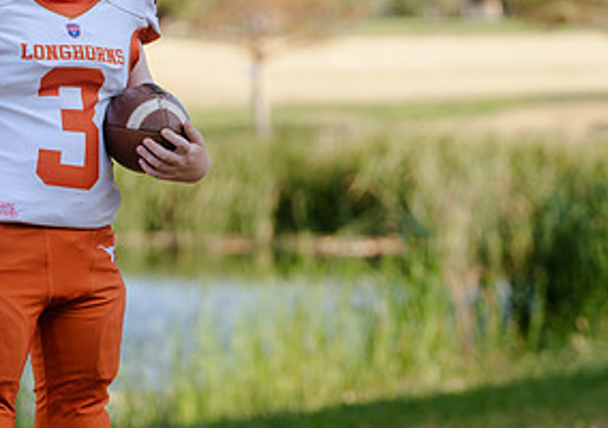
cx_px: 76
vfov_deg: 6.5
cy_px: 78
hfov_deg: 9.2
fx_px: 3747
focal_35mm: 218
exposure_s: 1/320
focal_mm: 97
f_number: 3.5
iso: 100
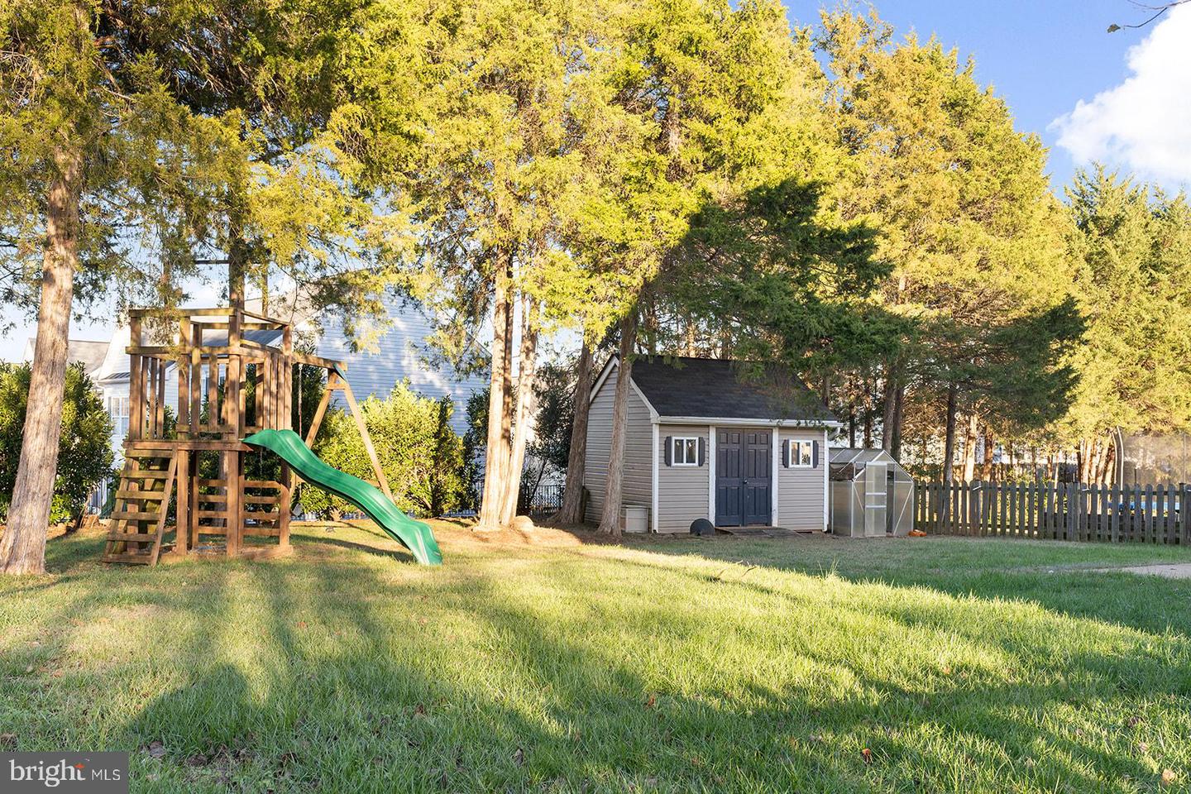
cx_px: 596
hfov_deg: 54.4
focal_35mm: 35
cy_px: 397
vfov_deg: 37.9
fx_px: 1158
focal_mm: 35
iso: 160
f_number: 9
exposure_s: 1/30
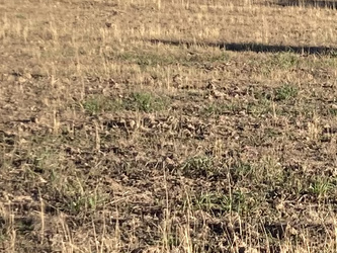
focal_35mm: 172
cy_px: 50
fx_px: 1675
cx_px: 599
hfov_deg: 10.8
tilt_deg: -1.4
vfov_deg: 8.6
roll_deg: -3.1
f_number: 1.8
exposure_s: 1/1116
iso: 20
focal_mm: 3.99
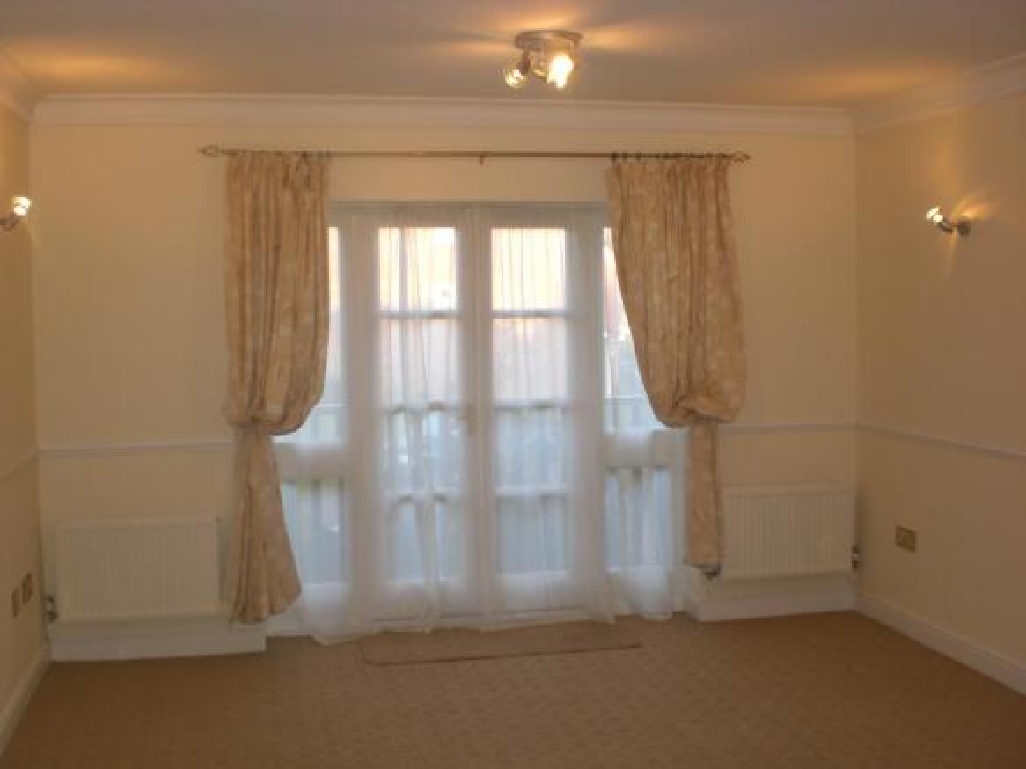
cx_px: 513
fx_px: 1126
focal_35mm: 38
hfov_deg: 49.0
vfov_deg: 37.7
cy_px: 384
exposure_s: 1/80
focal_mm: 6.3
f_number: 3.1
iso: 100
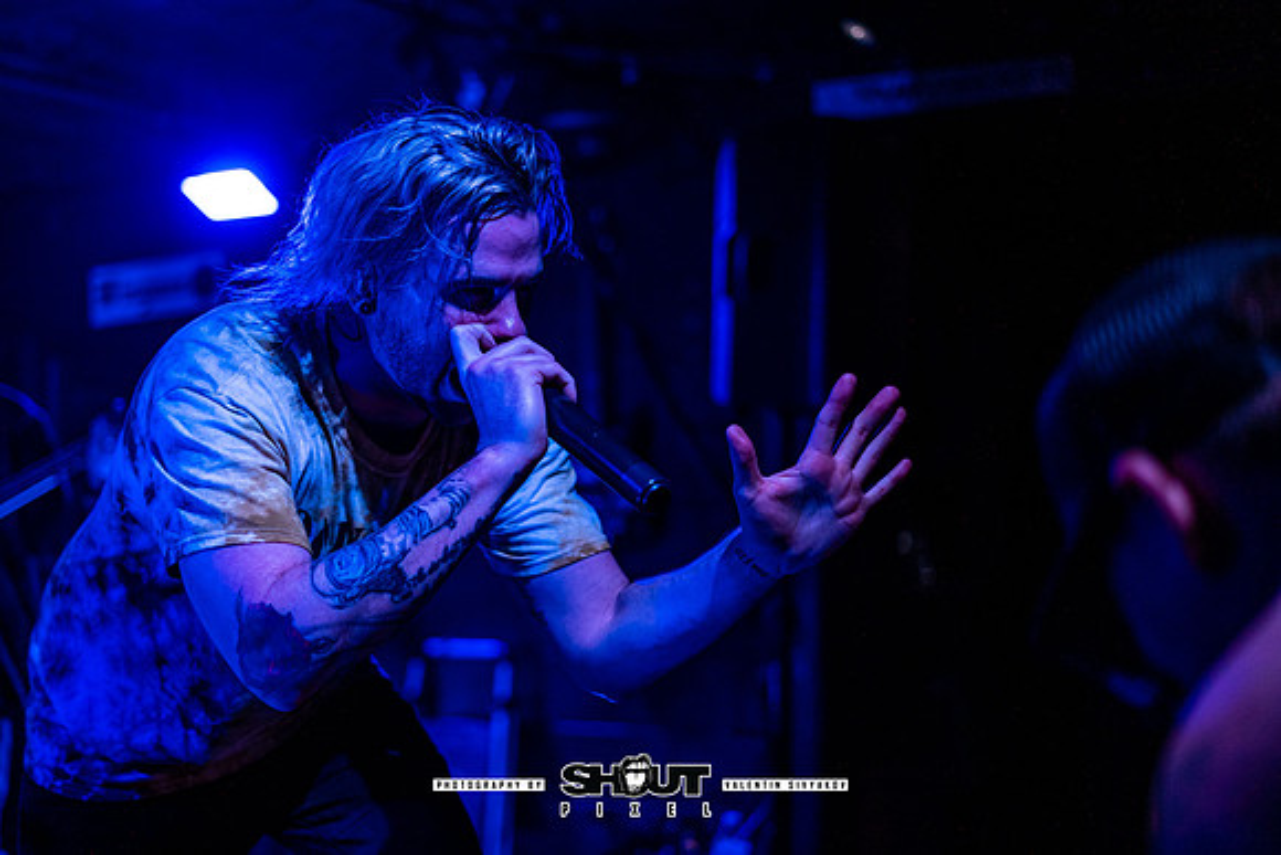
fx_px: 2001
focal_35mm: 56
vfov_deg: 24.1
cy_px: 435
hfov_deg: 35.5
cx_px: 564
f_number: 2
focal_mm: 50
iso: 400
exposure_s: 1/200
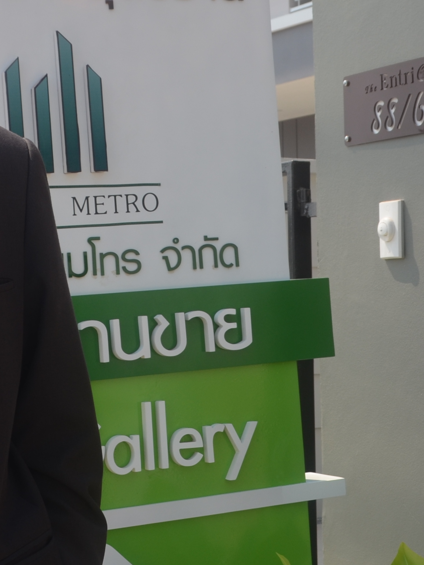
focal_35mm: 98
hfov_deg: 15.1
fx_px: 1600
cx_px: 183
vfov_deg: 19.8
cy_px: 88
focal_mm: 24
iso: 140
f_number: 8
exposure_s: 1/250
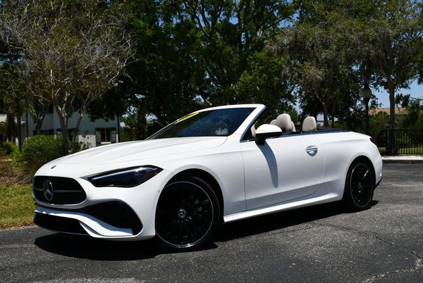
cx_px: 212
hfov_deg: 44.5
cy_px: 142
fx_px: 517
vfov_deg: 30.6
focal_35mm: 44
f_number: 10
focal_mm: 22
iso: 100
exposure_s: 1/400
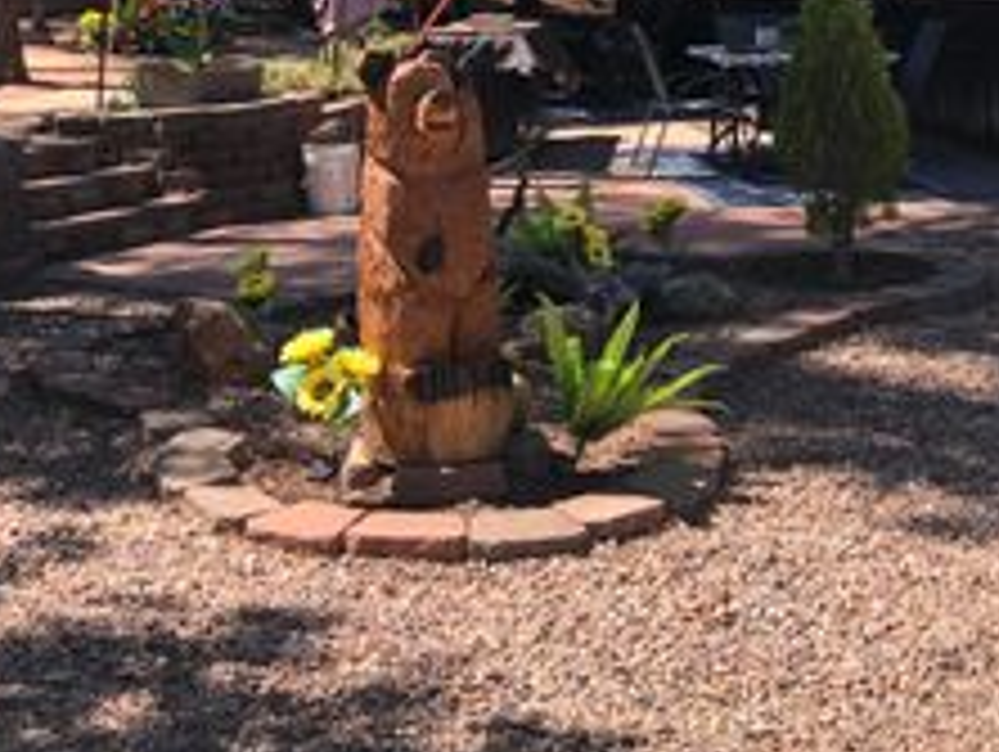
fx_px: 1820
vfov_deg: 22.5
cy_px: 25
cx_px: 630
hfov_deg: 30.6
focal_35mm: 63
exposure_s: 1/571
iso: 20
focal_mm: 4
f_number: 1.8
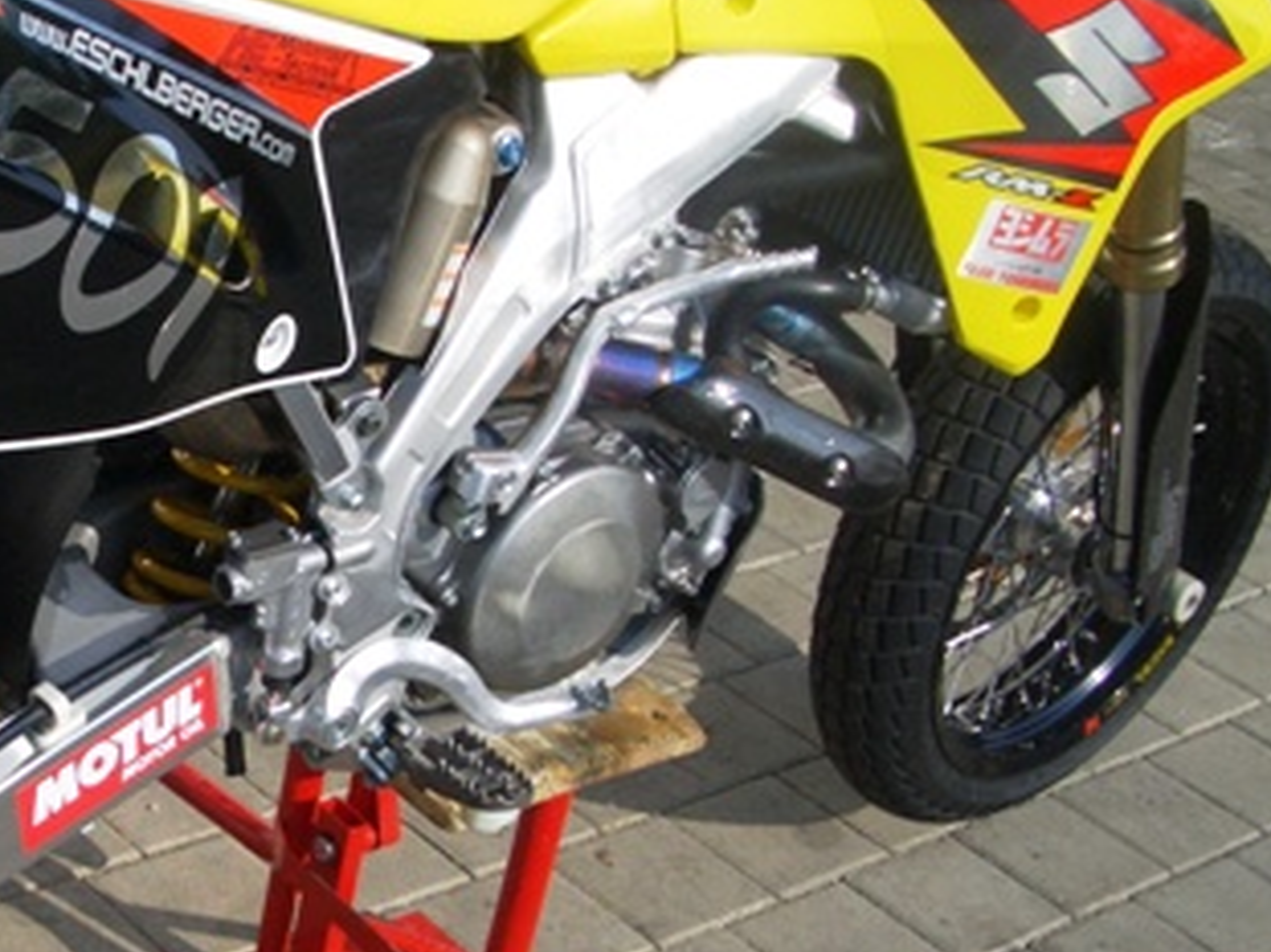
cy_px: 605
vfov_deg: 20.4
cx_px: 78
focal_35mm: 72
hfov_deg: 26.0
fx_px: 2643
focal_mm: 5.8
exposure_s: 1/640
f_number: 4.3
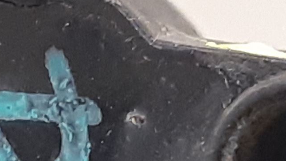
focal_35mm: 90
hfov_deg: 23.4
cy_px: 270
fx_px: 683
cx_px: 221
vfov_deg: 12.5
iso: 250
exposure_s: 1/25
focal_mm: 3.93
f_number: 1.7
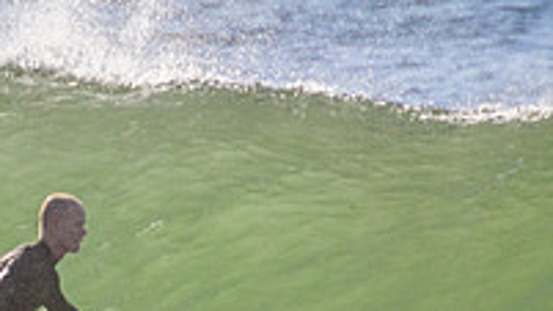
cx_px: 22
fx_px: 35510
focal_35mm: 2422
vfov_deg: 0.5
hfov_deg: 0.9
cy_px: 439
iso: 1000
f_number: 11
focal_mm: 800
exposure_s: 1/2000
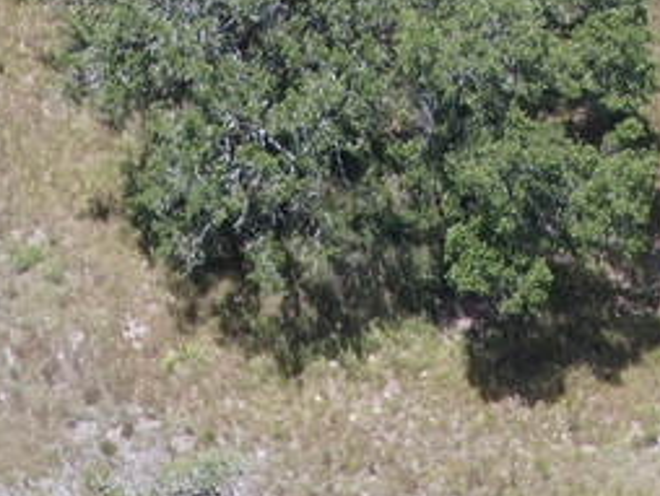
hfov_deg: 7.3
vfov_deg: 5.3
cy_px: 1179
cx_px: 489
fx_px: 5191
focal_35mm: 272
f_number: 3.8
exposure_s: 1/320
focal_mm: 8.6
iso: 100
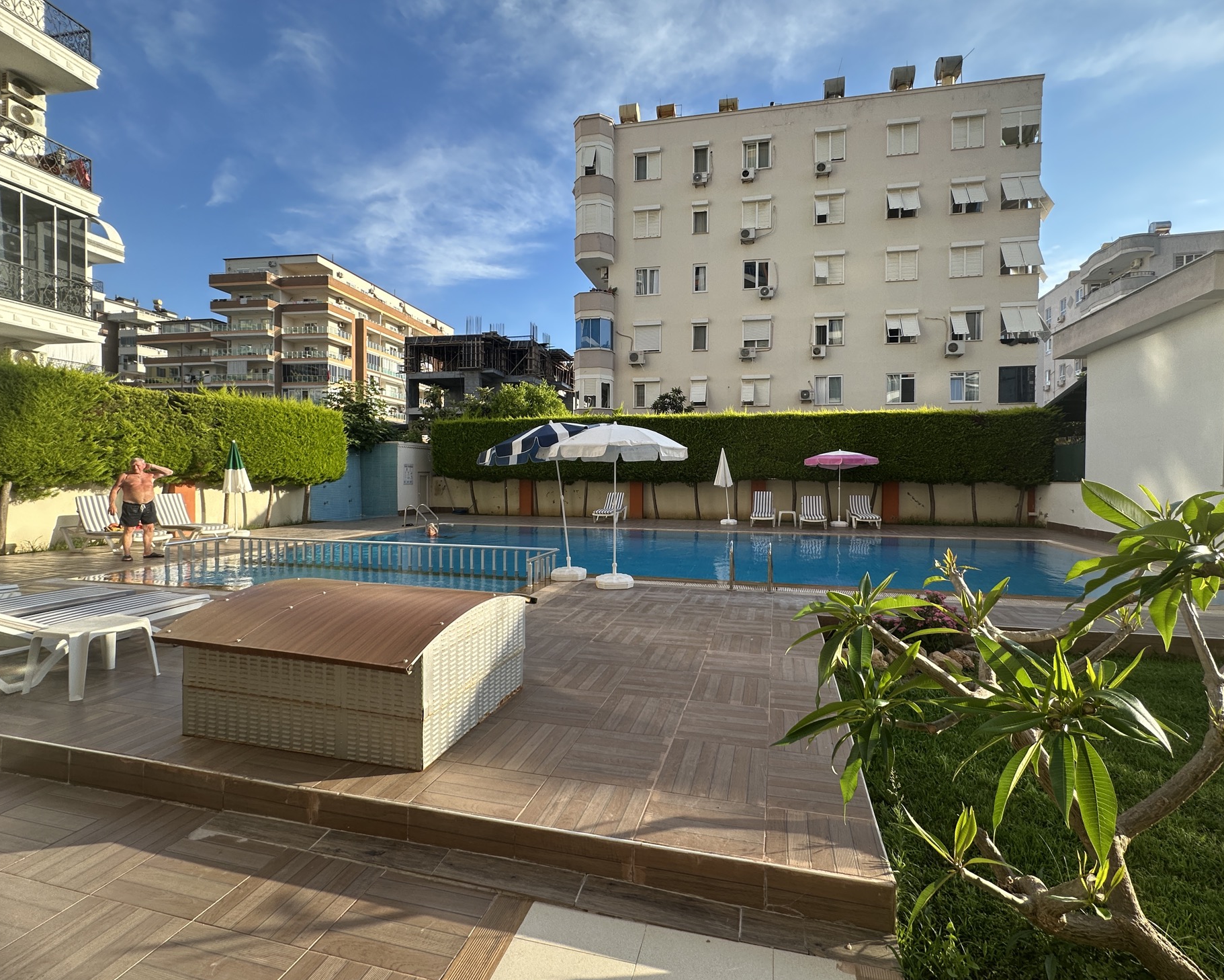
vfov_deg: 84.0
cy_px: 483
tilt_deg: +0.0
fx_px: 543
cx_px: 651
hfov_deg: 96.7
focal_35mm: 15
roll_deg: -0.9
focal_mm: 2.22
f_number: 2.2
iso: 40
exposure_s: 1/520
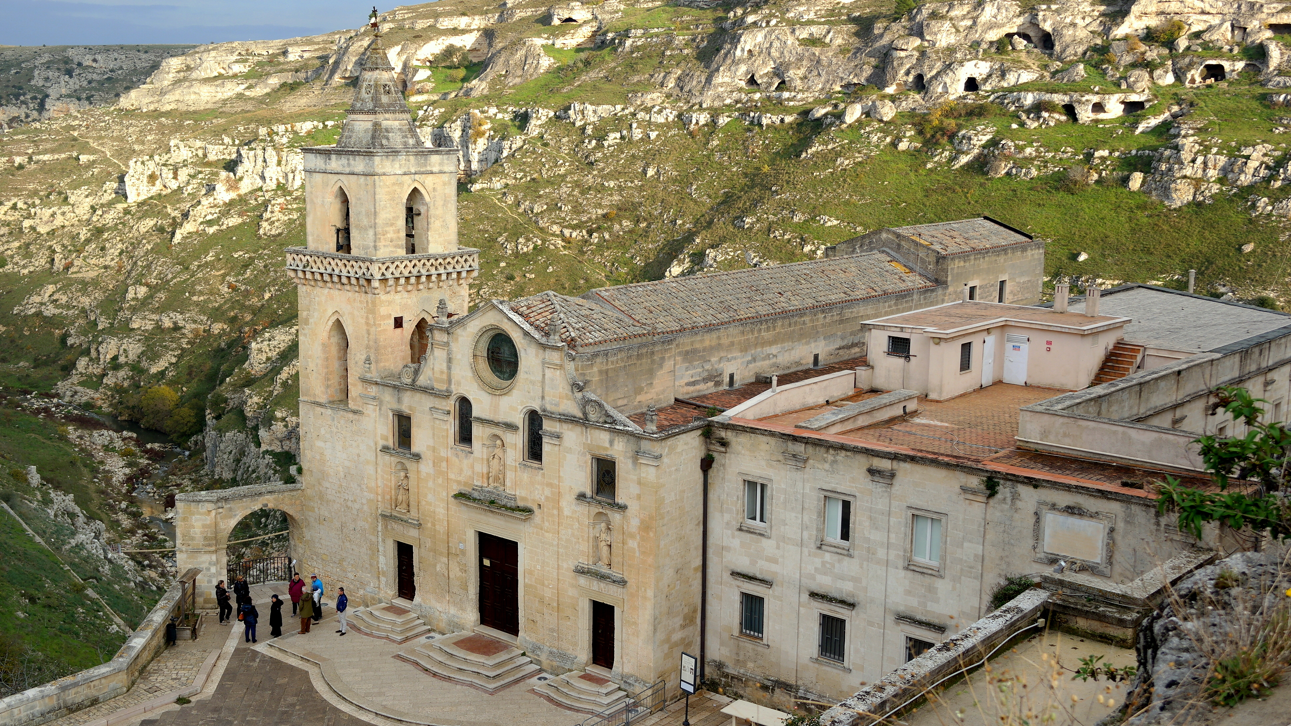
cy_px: 351
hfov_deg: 48.4
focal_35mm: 42
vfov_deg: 28.3
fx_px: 1438
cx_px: 645
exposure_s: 1/160
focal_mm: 26
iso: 100
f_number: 5
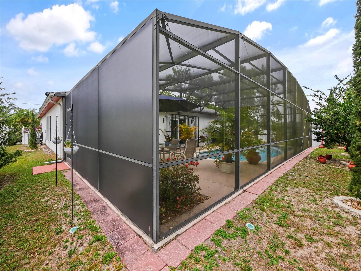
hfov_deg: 102.1
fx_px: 146
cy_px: 136
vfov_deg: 85.7
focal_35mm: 14
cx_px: 180
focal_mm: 7
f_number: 6.3
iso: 200
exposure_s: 1/320
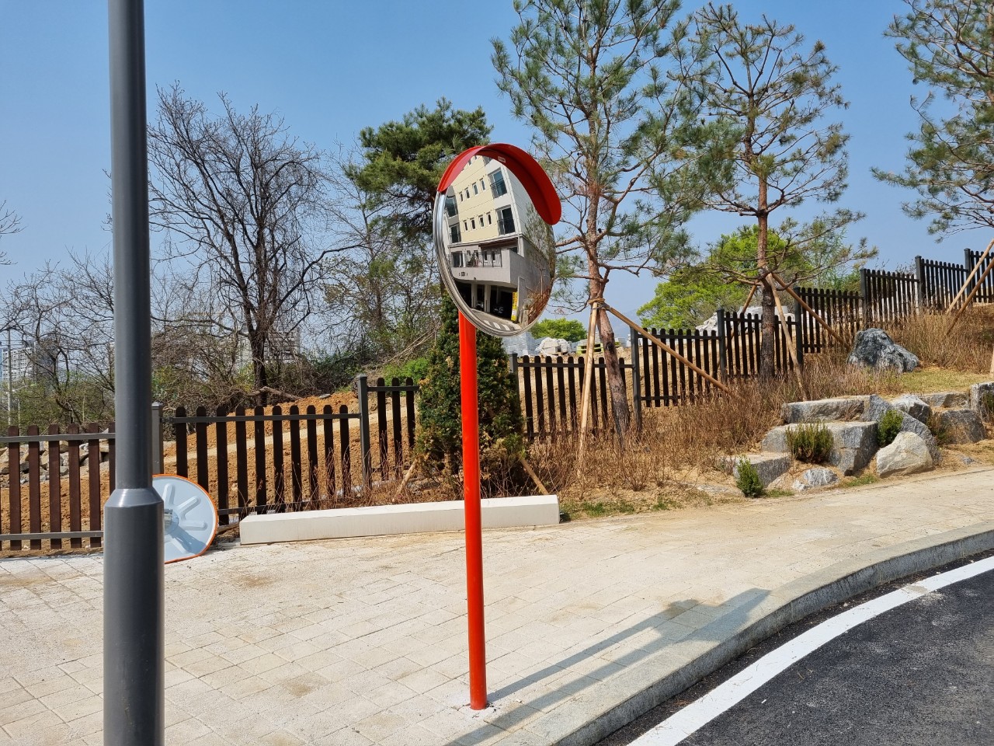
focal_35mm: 26
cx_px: 497
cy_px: 373
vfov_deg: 53.1
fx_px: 747
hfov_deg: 67.3
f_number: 1.8
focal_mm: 5.4
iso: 50
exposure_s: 1/5000
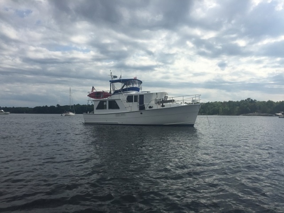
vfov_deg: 48.2
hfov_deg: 61.7
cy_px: 106
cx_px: 142
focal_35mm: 29
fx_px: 238
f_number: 2.2
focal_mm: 4.15
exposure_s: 1/3597
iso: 32
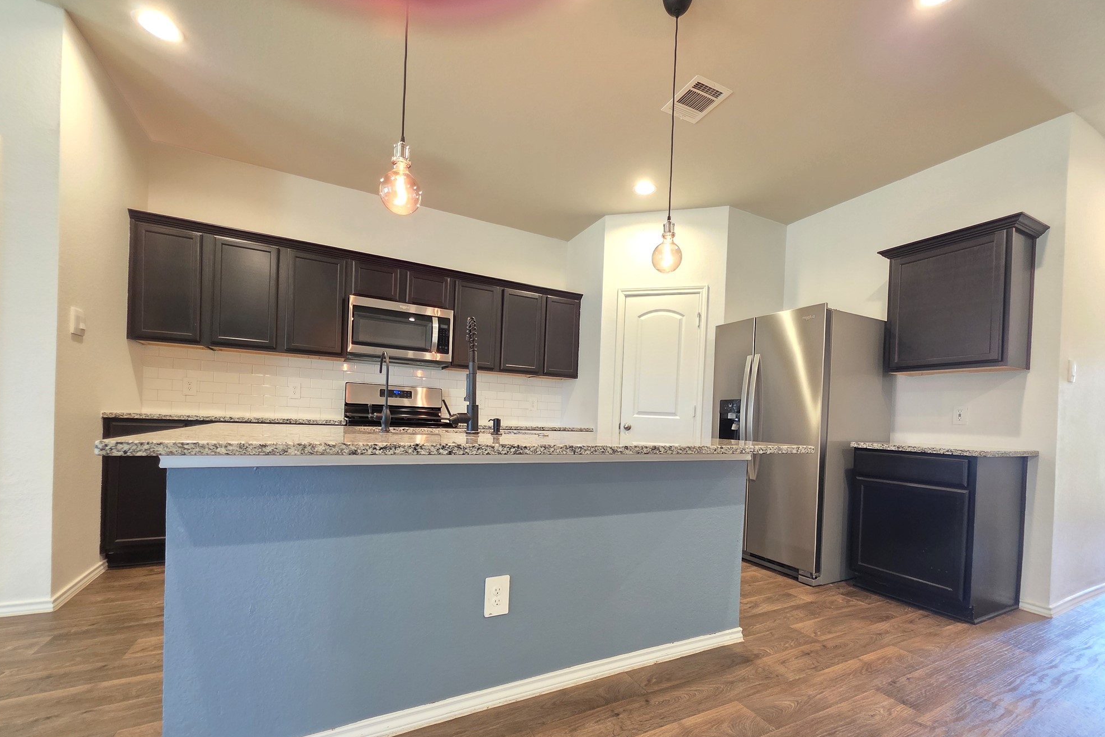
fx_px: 430
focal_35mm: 14
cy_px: 422
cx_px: 569
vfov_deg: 80.7
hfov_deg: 104.2
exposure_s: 1/60
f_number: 1.9
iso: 500
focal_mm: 2.2
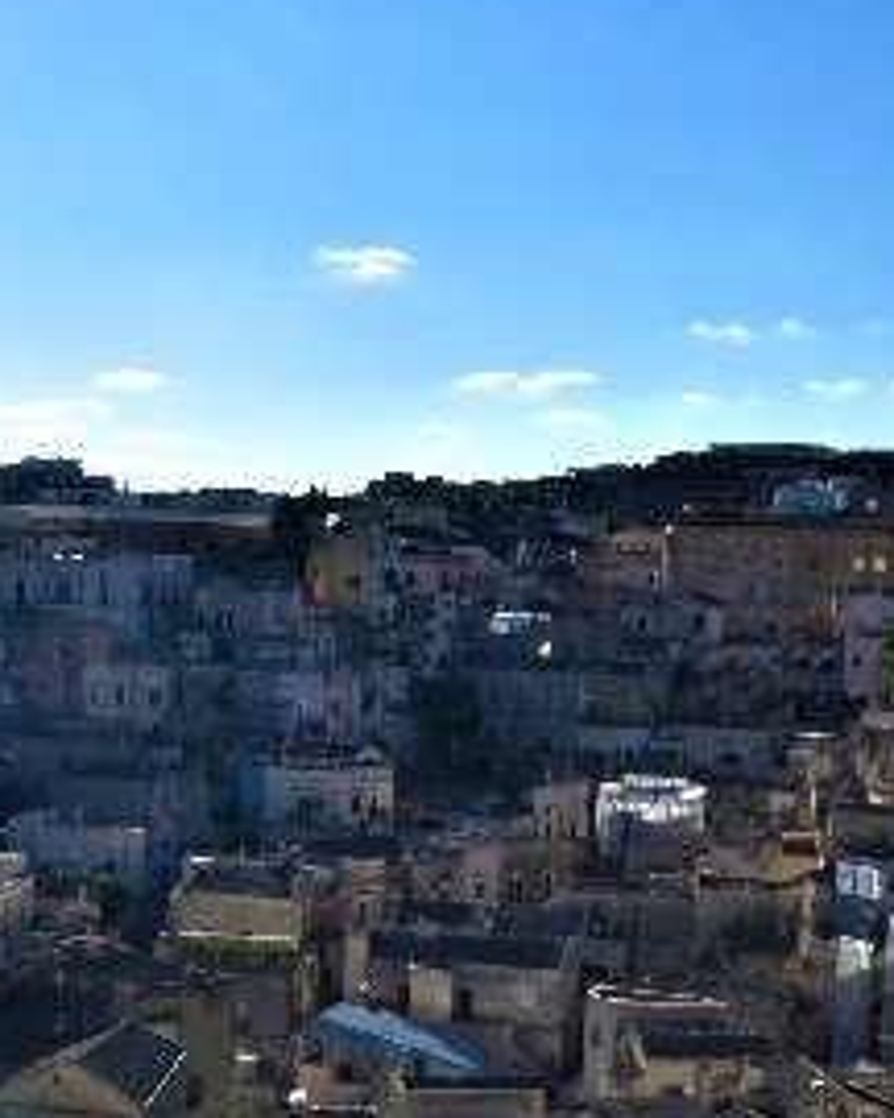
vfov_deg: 25.1
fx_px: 2481
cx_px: -46
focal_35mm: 75
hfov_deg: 19.7
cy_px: 841
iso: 110
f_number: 11
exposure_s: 1/125
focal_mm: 18
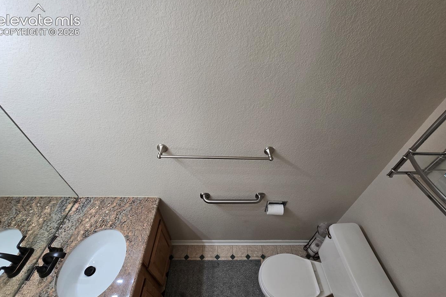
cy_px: 169
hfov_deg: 104.3
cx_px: 223
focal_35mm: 14
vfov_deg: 80.8
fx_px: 173
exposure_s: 1/60
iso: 125
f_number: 2.2
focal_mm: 2.2
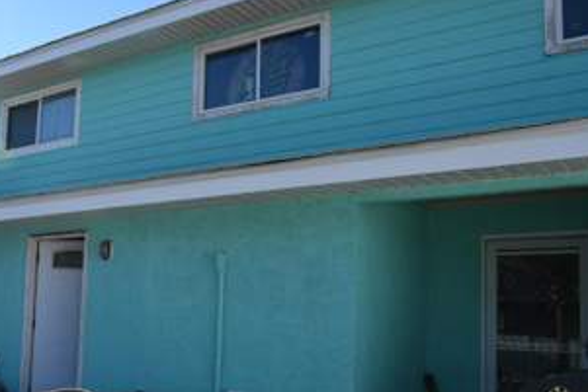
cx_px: 176
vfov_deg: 30.9
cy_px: 273
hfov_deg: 44.4
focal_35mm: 43
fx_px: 703
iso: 200
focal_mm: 27
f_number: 9
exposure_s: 1/320
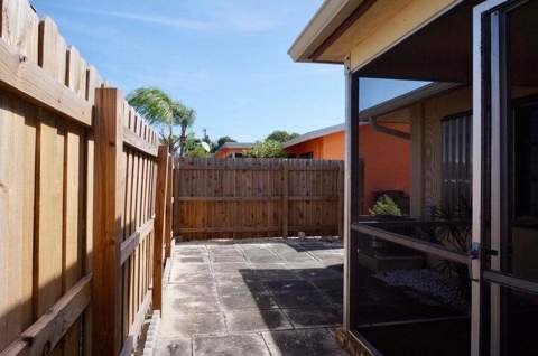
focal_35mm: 27
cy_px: 178
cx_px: 269
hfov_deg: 67.5
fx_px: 403
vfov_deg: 47.7
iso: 200
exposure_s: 1/125
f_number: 16
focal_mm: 18
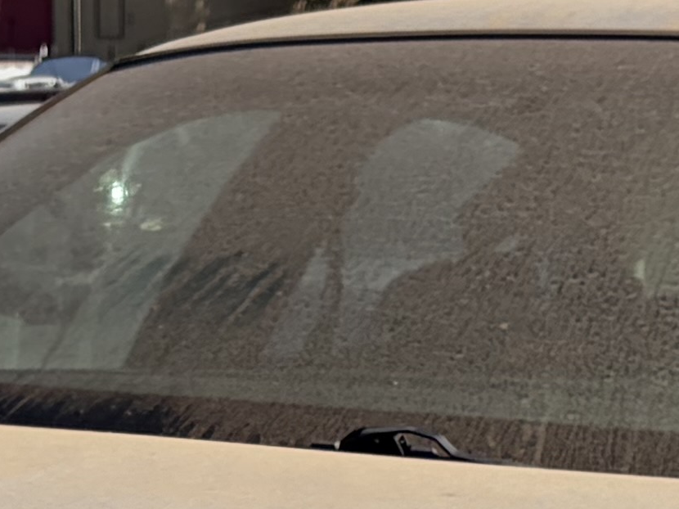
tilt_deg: -13.7
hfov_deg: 11.0
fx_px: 3510
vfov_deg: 8.0
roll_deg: +1.6
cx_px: 77
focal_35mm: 179
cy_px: 940
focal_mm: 5.96
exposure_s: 1/5814
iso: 64
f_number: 1.6
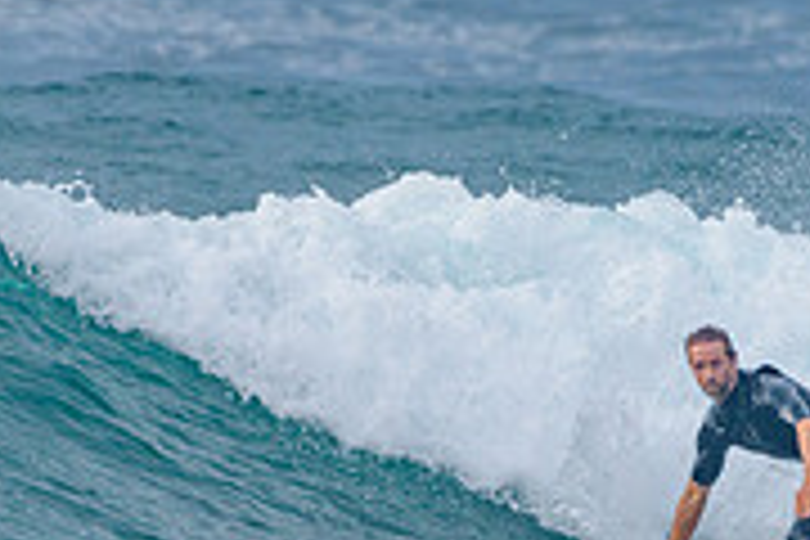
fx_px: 44412
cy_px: 455
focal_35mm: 1974
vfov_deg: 0.7
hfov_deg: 1.0
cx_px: 637
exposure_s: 1/2000
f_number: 5.6
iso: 400
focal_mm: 500
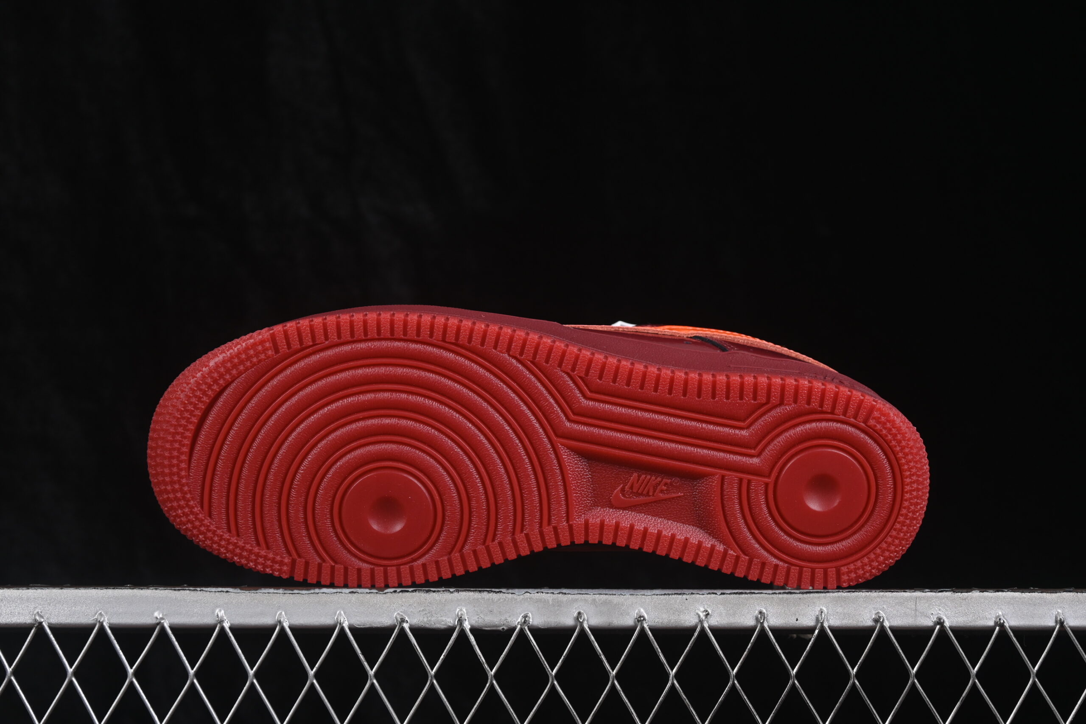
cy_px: 362
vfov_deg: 18.2
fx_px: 2262
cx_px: 543
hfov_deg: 27.0
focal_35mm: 75
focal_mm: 50
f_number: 7.1
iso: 160
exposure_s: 1/80
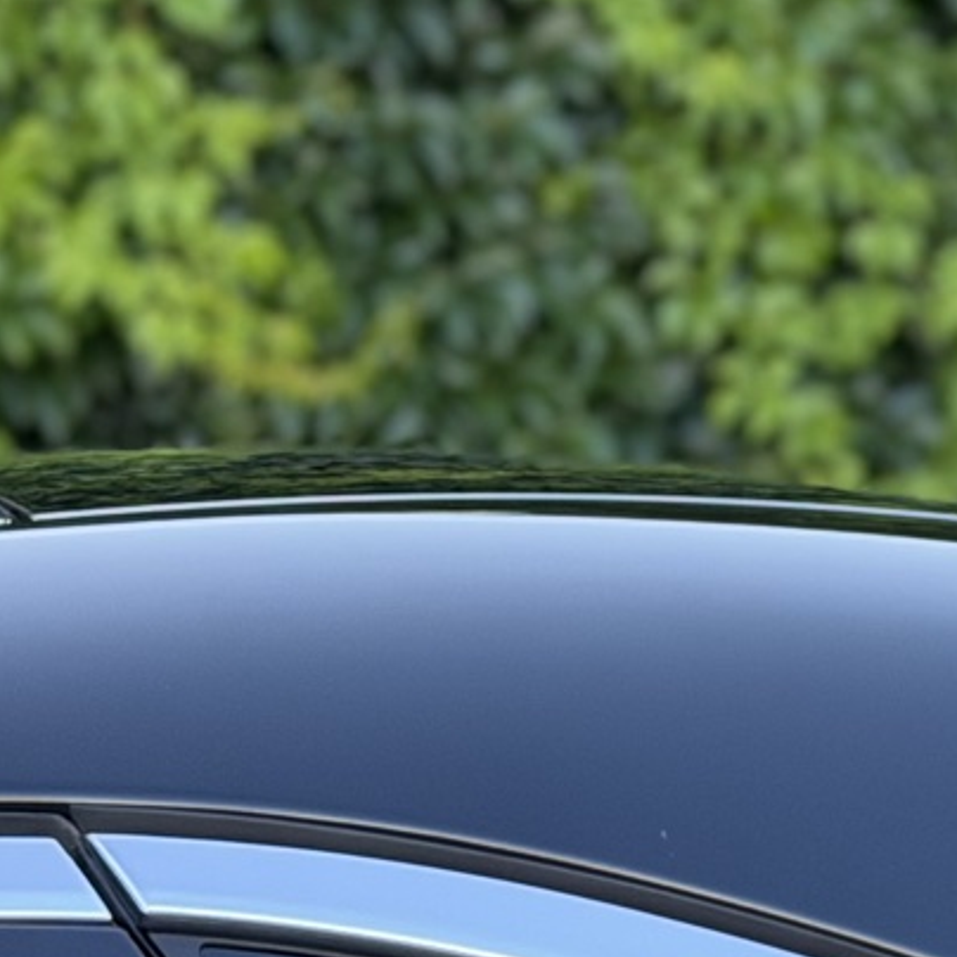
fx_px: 5912
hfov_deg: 8.8
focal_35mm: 189
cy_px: 926
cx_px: 1862
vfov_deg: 9.2
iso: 80
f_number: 1.78
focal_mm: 6.76
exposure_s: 1/331
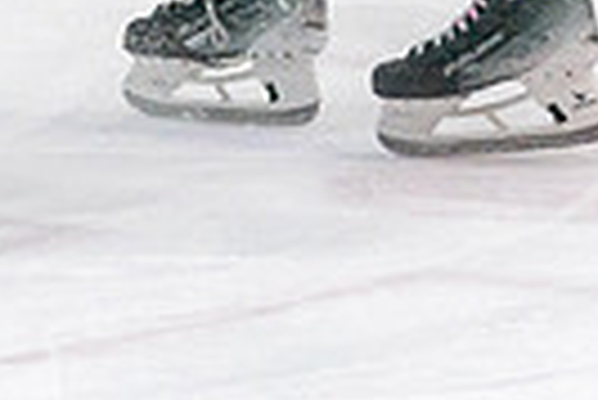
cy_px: -449
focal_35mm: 502
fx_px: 8348
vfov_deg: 2.7
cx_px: 473
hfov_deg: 4.1
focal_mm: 107
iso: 4000
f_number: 2.8
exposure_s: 1/1600
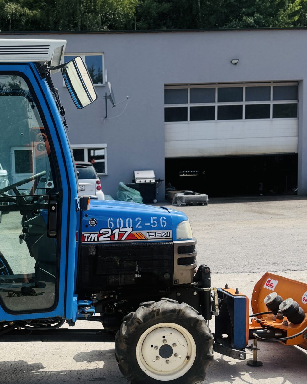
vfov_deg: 37.9
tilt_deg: -5.4
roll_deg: +1.8
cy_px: 232
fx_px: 557
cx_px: 83
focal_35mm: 49
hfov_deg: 30.4
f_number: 1.78
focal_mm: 6.76
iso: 80
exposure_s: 1/4167
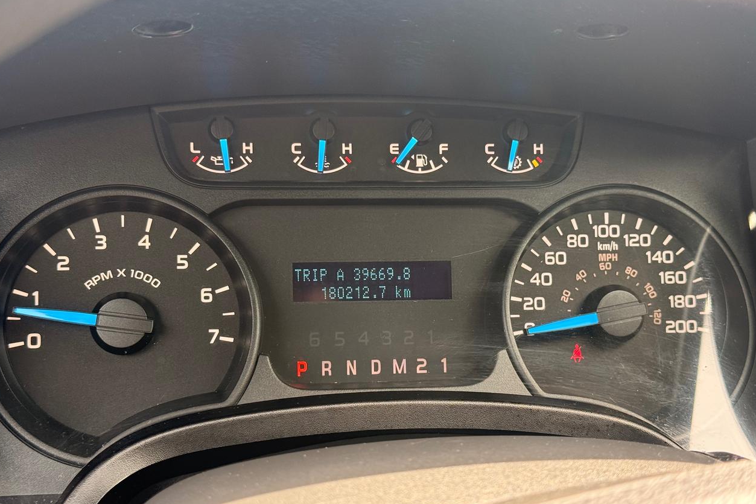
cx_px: 377
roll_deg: -3.2
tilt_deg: -20.2
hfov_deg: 38.9
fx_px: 1071
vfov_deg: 26.5
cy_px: 268
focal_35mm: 51
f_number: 1.78
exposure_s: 1/209
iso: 160
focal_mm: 6.76
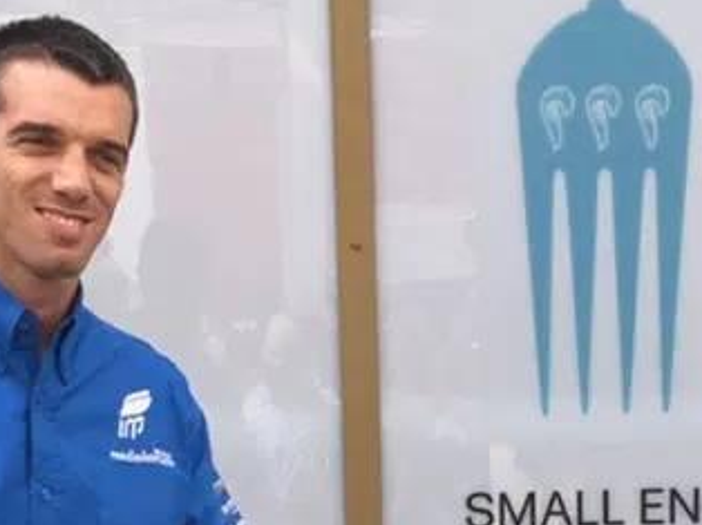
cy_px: 784
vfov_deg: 12.7
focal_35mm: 111
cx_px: 472
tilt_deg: -10.3
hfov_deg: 17.7
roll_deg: +0.7
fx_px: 2249
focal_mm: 4.15
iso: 32
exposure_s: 1/412
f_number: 2.2
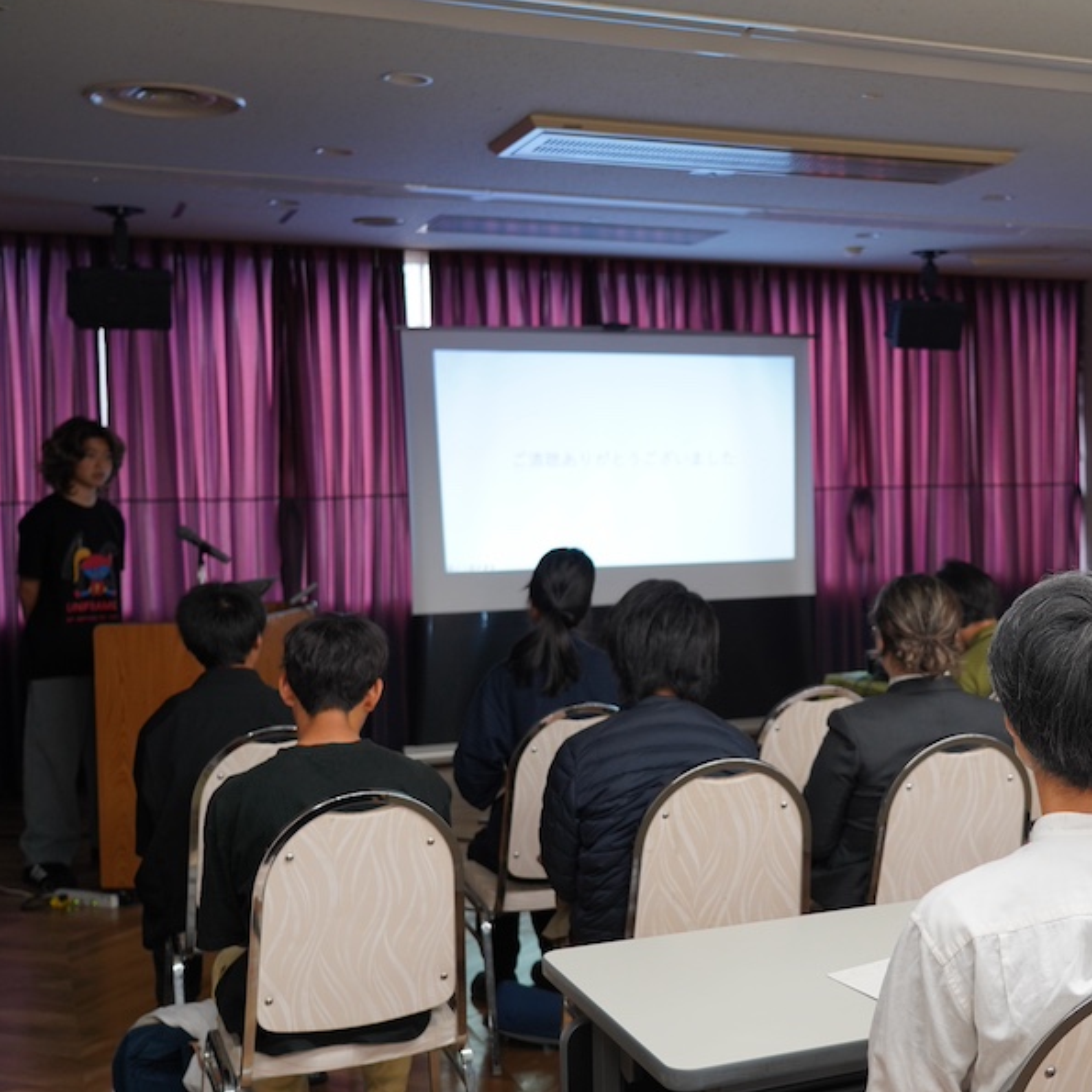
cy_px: 545
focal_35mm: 45
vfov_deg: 37.6
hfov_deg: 36.7
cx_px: 819
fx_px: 1606
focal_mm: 35
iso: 1000
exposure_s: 1/160
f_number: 4
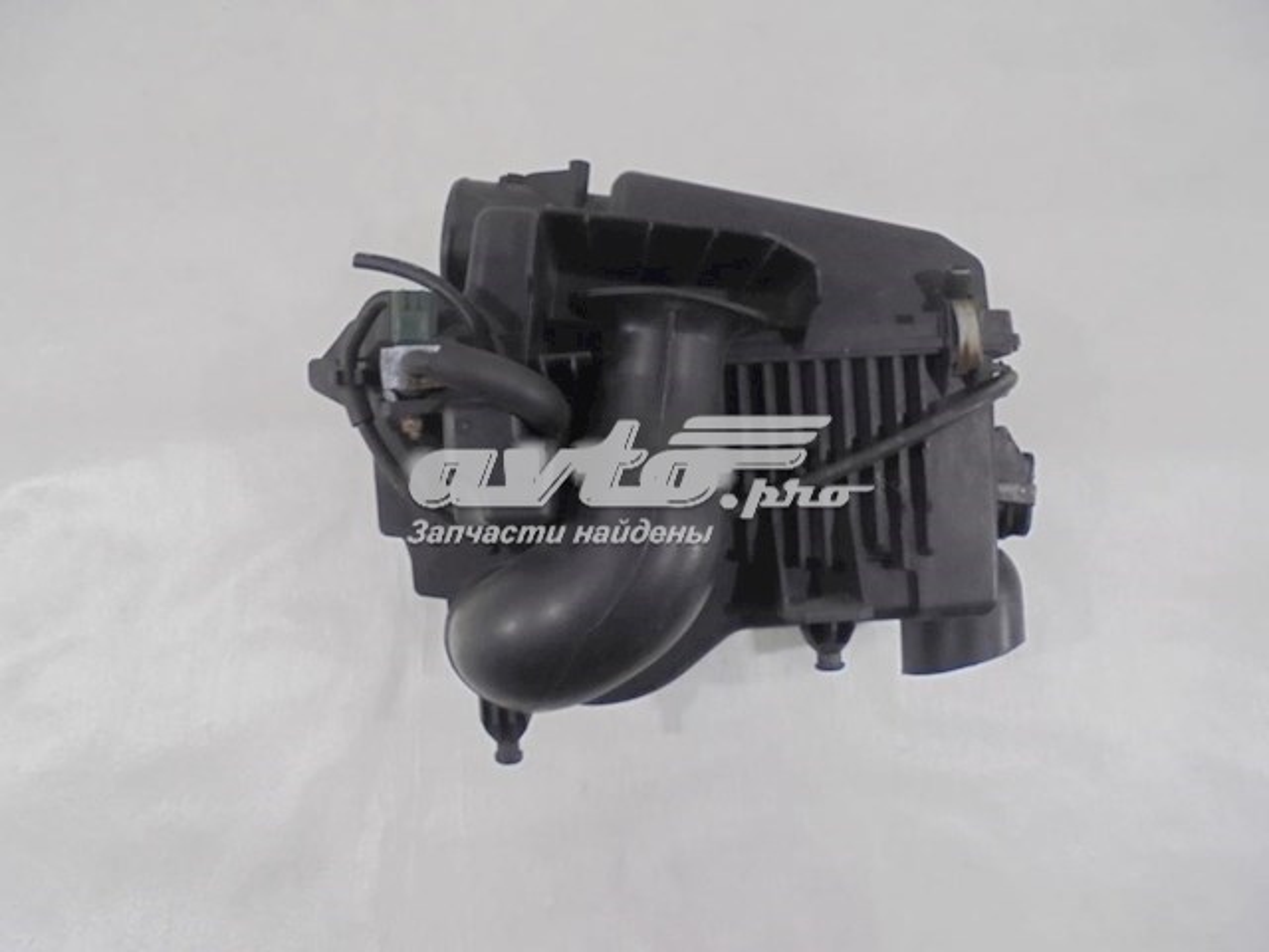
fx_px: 953
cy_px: 476
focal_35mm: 26
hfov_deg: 67.3
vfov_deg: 53.1
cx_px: 634
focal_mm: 4.6
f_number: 3.5
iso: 400
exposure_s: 1/20
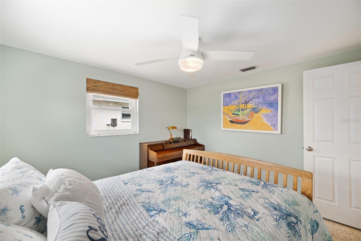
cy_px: 120
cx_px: 180
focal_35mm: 14
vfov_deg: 81.2
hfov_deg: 104.3
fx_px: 140
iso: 320
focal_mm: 14
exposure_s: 1/15
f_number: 7.1
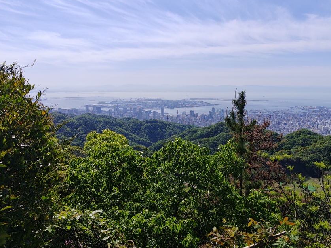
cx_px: 183
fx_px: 296
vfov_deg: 45.4
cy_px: 128
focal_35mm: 31
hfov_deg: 58.2
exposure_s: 1/2455
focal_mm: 5.56
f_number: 1.88
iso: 50
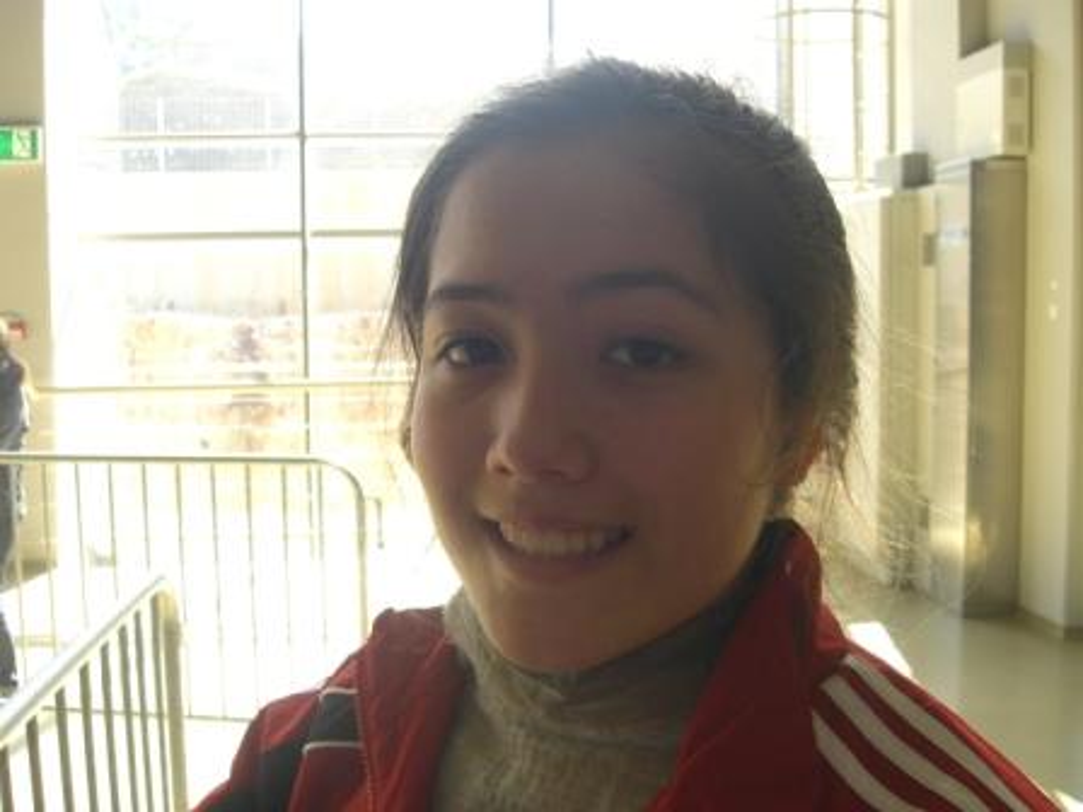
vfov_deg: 37.7
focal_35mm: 38
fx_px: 1189
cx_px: 542
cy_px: 406
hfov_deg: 49.0
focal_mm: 6.3
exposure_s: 1/80
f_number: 3.1
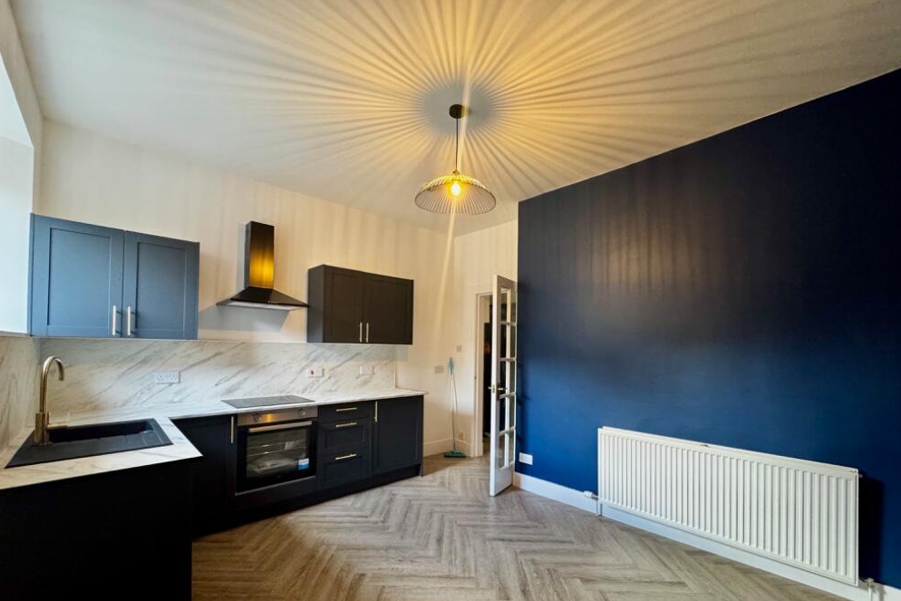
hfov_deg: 100.4
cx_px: 453
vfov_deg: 76.9
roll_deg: -0.7
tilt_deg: +1.0
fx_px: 375
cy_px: 344
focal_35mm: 15
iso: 400
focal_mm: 2.22
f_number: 2.2
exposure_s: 1/60
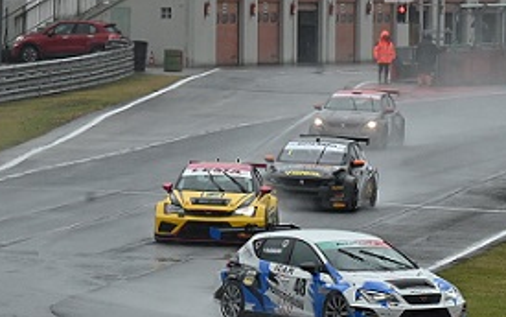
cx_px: 397
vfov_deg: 2.6
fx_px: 7090
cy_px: 209
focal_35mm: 514
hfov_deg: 4.1
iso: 1250
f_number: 9
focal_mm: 200
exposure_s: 1/1250
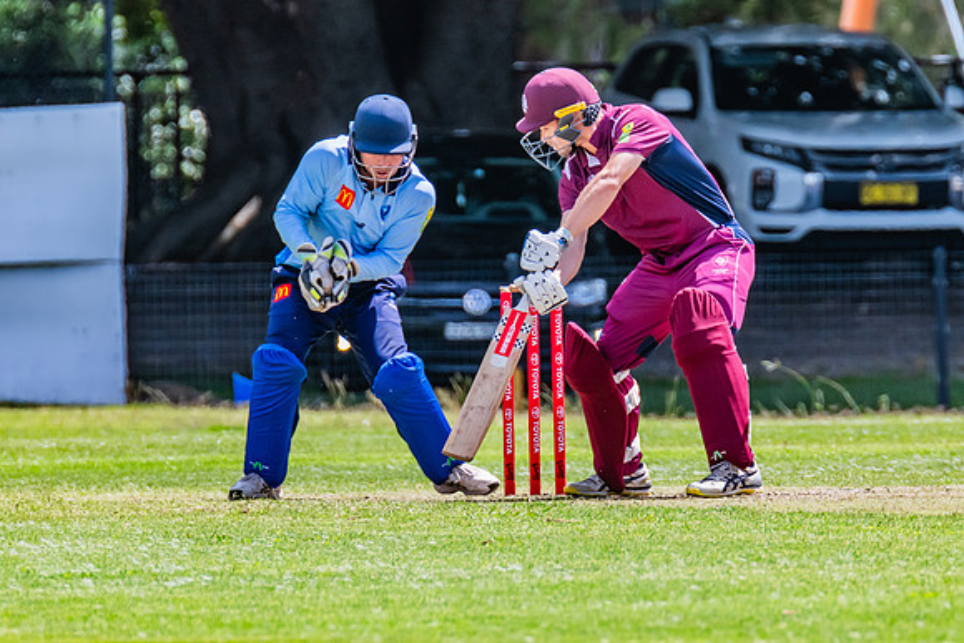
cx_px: 663
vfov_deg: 1.4
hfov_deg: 2.1
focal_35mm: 973
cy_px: 246
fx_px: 26065
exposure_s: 1/1250
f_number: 9
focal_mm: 600
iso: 800
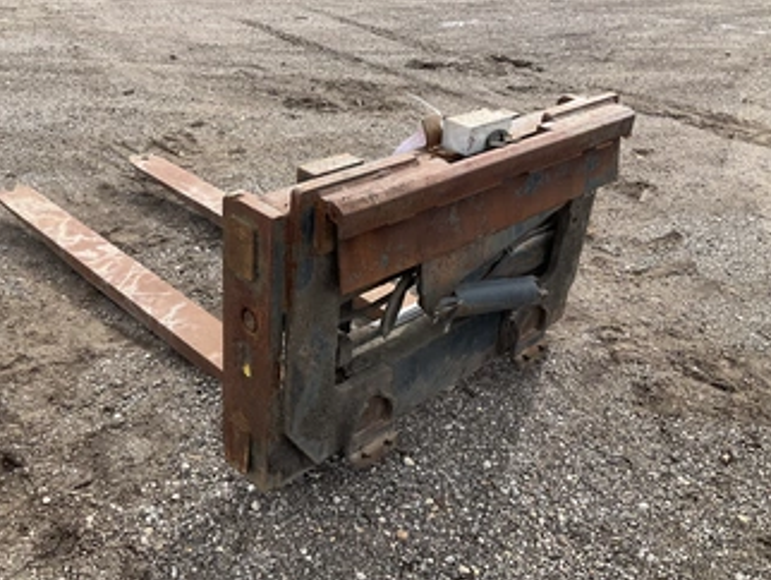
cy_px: 278
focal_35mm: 36
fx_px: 802
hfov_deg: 51.2
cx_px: 340
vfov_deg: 39.7
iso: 25
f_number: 1.8
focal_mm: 3
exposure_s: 1/574
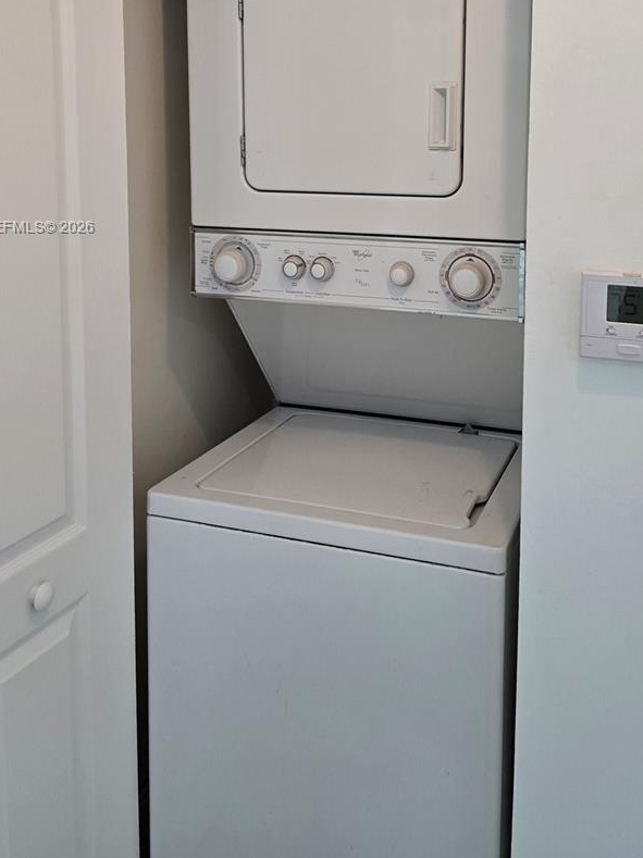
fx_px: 868
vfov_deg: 50.7
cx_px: 382
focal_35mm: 35
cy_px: 228
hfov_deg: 40.5
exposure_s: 1/120
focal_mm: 6.3
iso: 125
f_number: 1.7
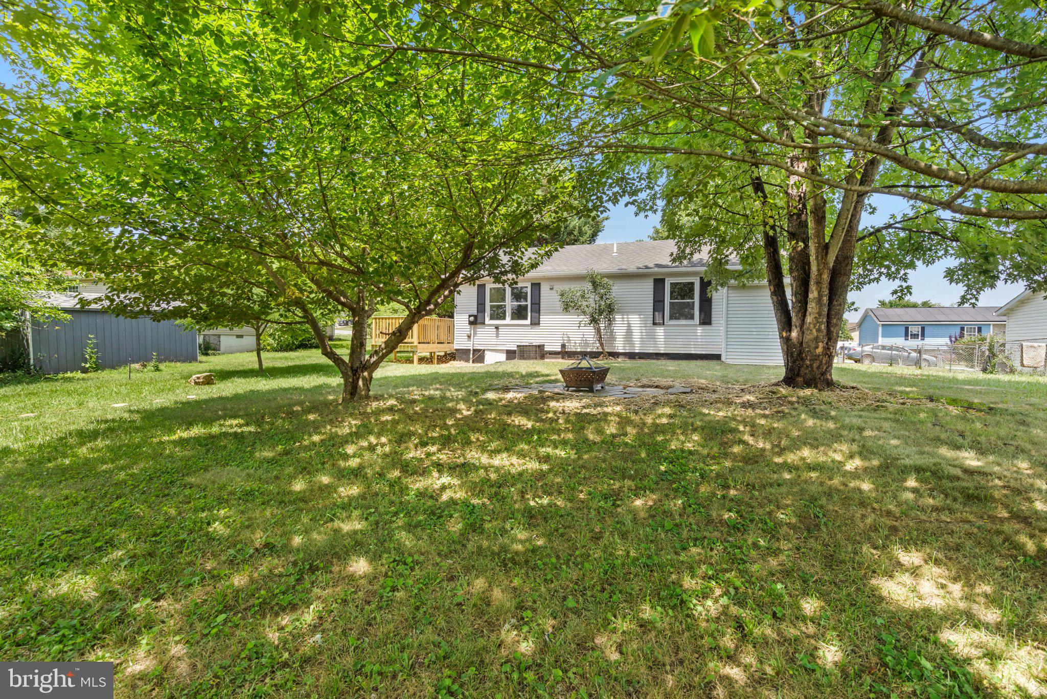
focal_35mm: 16
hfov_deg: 96.7
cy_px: 350
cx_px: 524
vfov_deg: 73.8
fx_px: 465
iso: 1250
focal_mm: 16
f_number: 8
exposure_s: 1/160
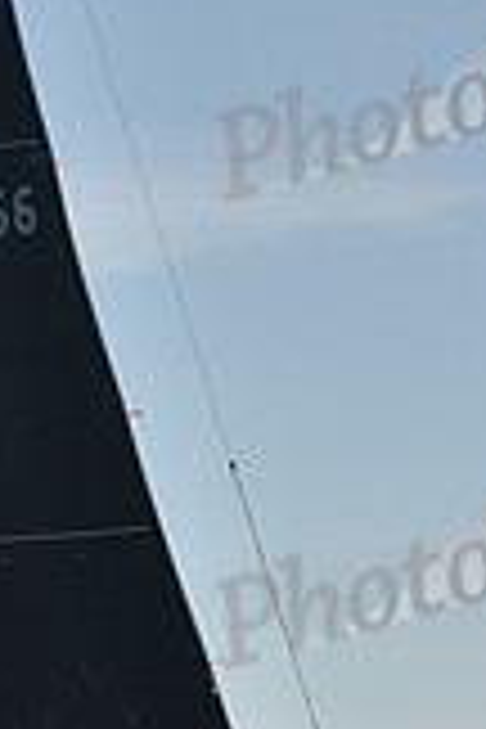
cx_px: -16
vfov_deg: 8.2
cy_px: 382
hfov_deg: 5.5
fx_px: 5062
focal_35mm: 250
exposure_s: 1/800
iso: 250
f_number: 5.6
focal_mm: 70
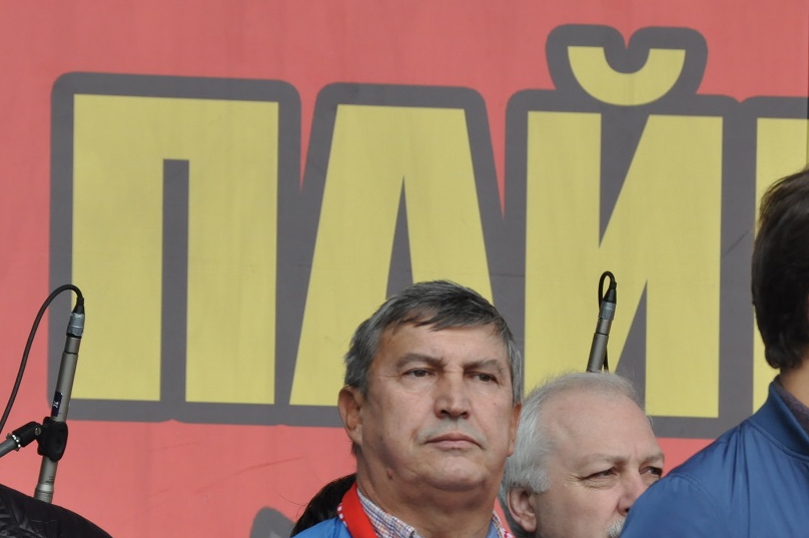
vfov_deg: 3.1
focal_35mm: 442
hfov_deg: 4.7
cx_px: 464
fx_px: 9918
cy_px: 423
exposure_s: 1/160
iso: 800
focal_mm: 185
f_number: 6
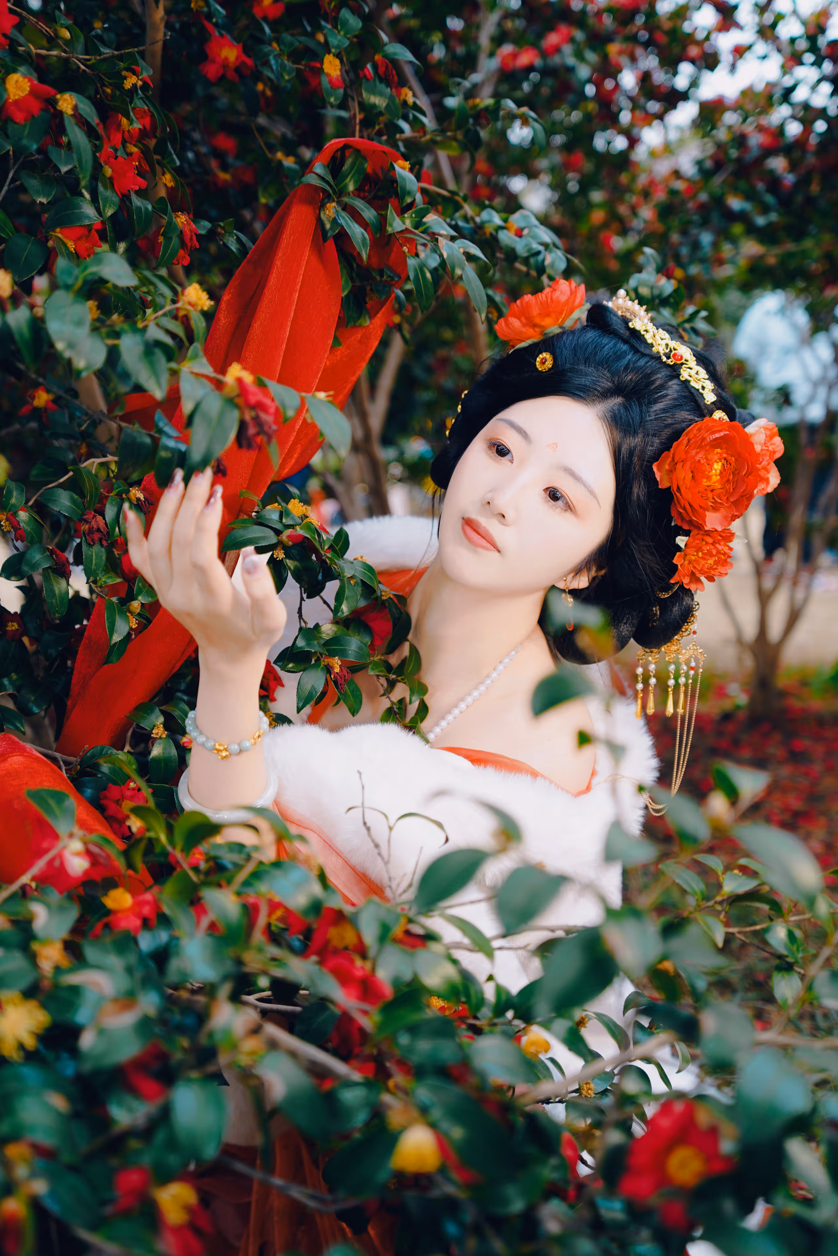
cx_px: 419
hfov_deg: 33.4
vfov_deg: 48.5
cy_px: 628
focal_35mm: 40
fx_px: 1397
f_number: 2.8
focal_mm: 40
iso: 100
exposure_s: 1/125
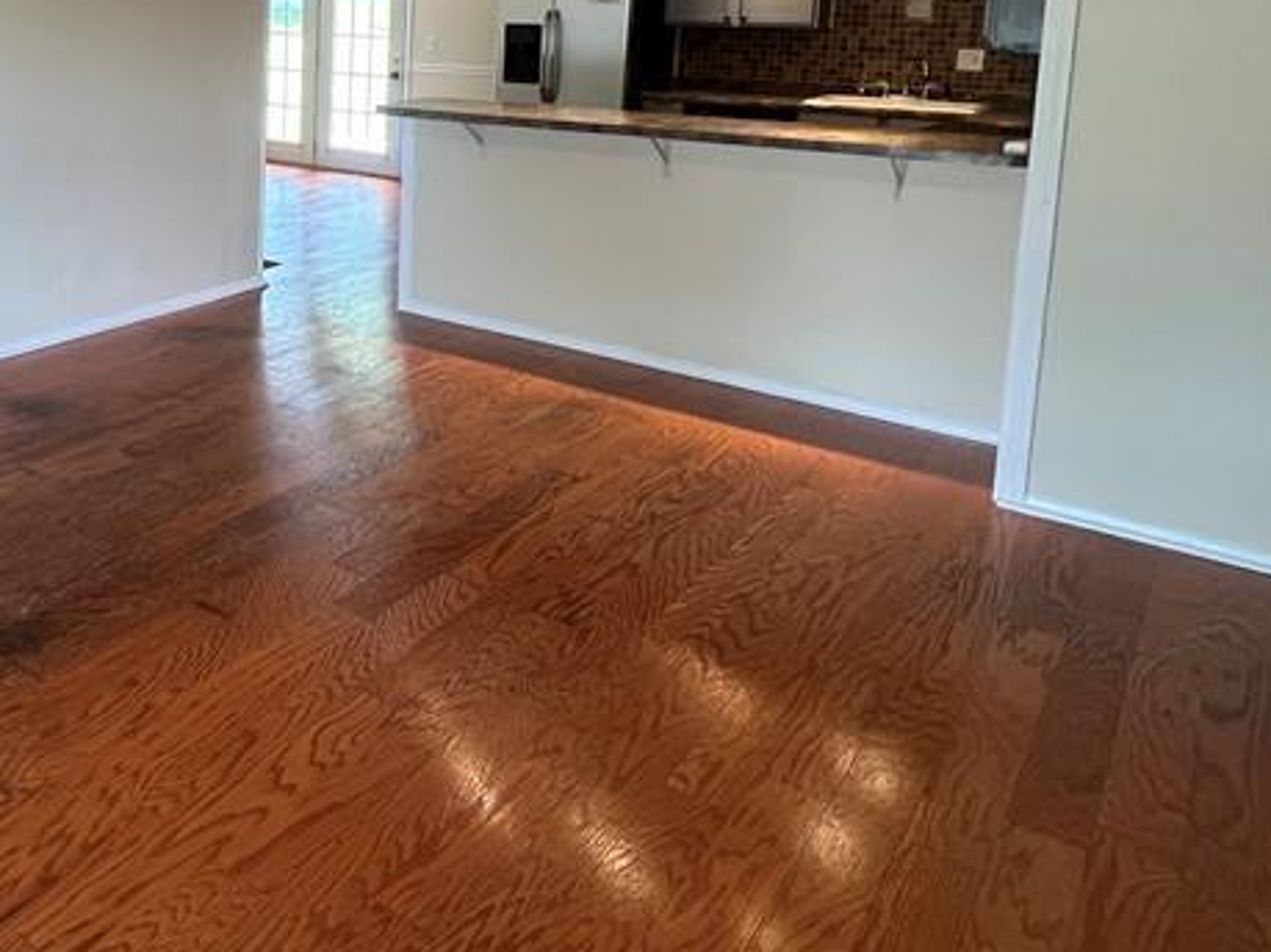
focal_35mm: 29
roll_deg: -0.5
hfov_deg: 54.6
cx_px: 155
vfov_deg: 45.2
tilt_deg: -8.4
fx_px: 1065
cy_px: 161
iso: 200
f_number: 1.8
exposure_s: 1/120
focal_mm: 1.57
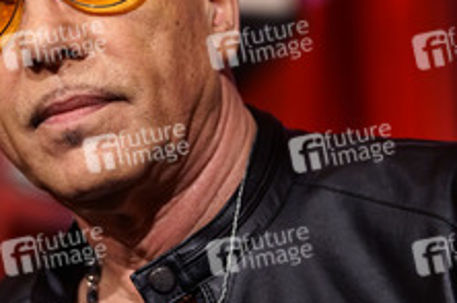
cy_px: 97
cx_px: 81
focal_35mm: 236
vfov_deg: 5.8
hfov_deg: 8.7
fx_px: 2989
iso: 1600
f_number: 4
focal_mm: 116
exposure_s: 1/80
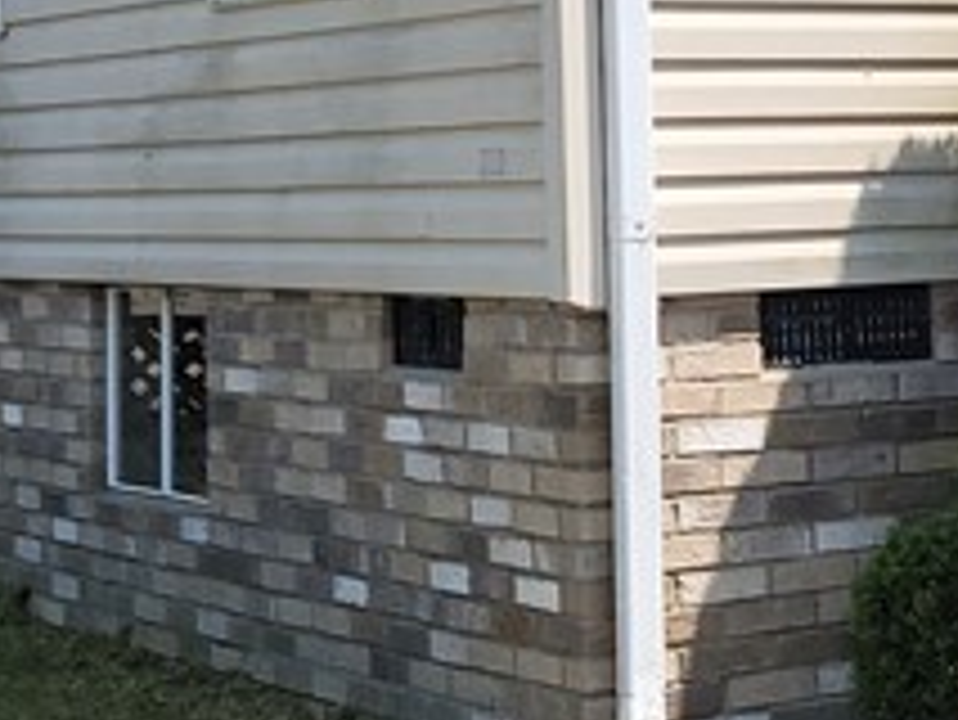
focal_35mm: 120
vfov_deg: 12.3
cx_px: 1318
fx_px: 3323
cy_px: 112
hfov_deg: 15.5
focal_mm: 7
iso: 20
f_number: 1.8
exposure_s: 1/767
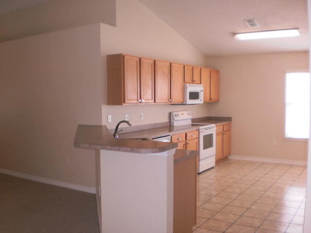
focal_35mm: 36
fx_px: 323
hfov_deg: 51.4
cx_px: 156
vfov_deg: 39.7
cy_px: 116
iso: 125
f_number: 3.1
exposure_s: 1/30
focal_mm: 6.3
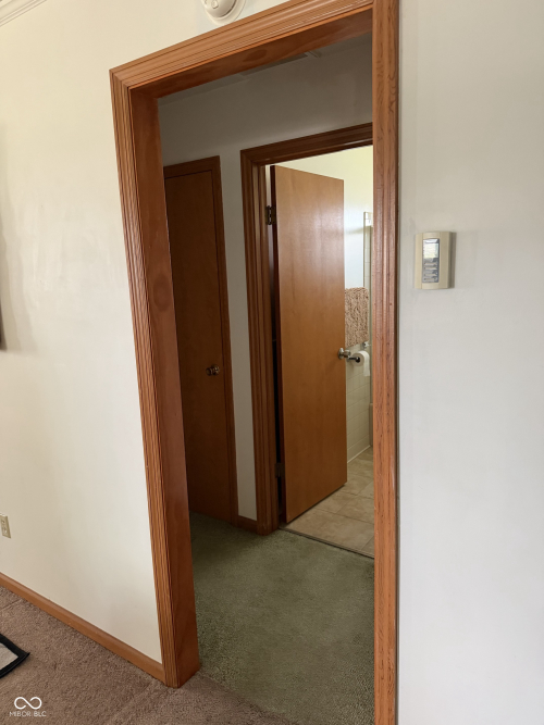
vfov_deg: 71.6
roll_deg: +3.3
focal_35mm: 24
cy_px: 362
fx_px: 503
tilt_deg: -9.2
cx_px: 272
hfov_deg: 56.8
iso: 400
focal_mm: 6.76
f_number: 1.78
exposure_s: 1/60
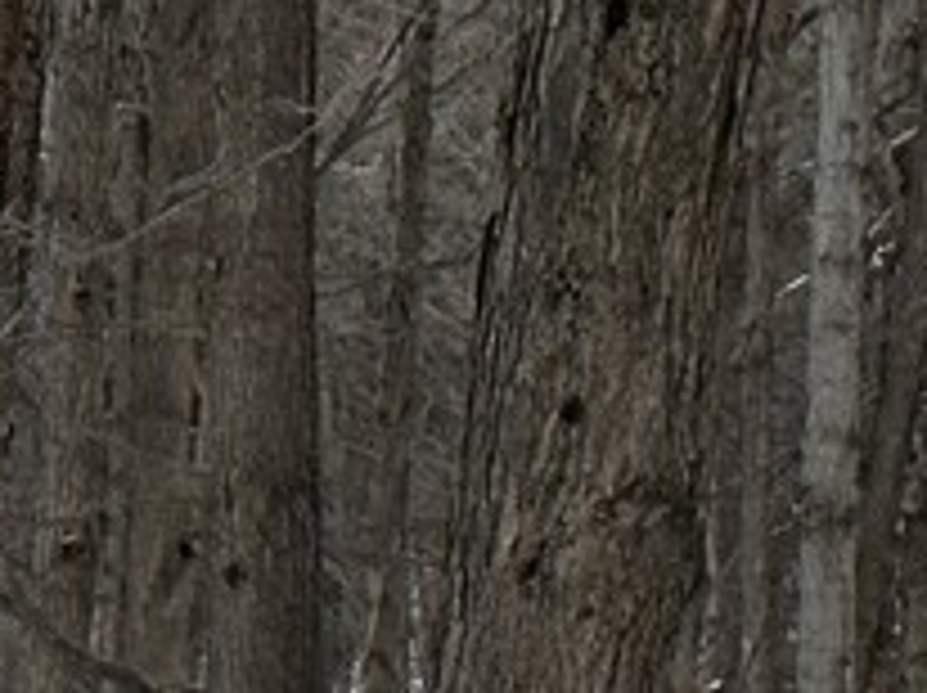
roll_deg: -0.6
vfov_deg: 6.2
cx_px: -927
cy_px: 558
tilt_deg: -3.1
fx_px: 6393
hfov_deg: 7.9
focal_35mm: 239
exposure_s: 1/60
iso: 100
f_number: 1.78
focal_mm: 6.86
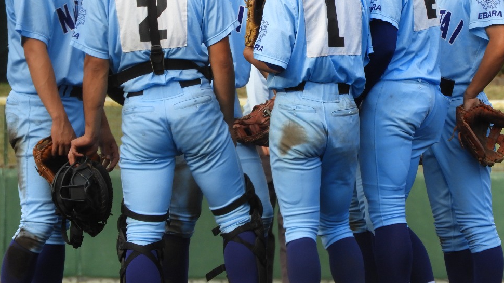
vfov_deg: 1.5
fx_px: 10809
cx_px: 296
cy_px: 69
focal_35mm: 809
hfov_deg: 2.7
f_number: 5.6
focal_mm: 107.5
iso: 200
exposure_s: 1/250
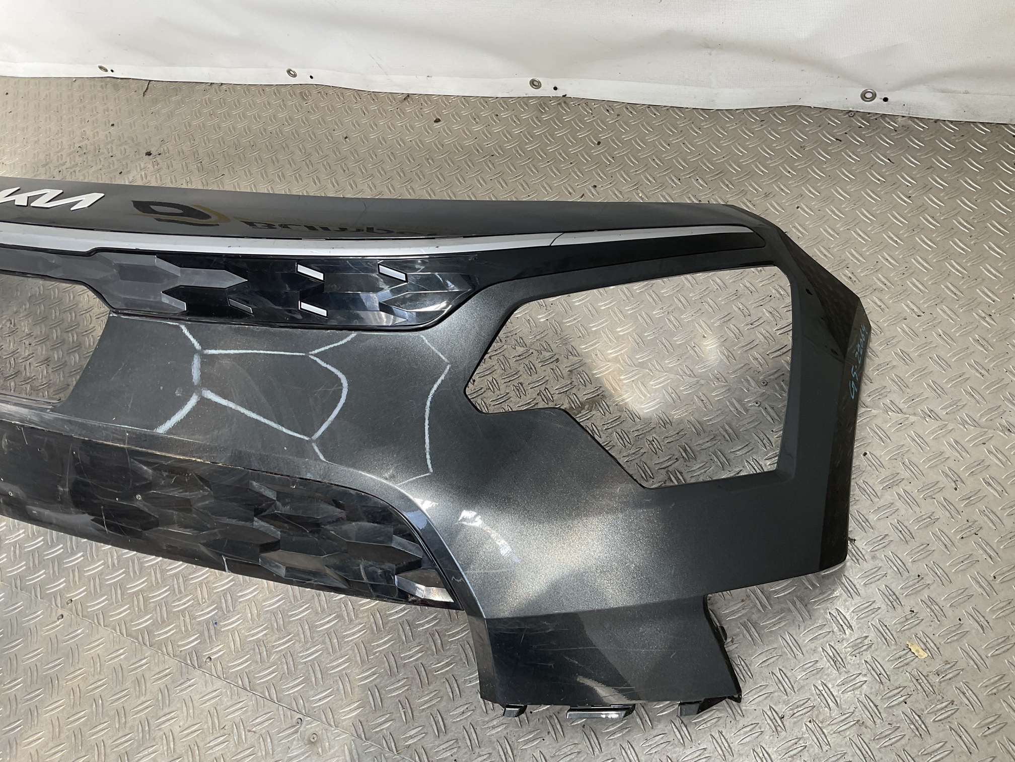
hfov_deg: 61.7
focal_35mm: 29
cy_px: 381
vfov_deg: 48.2
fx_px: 850
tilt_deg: -53.1
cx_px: 508
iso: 16
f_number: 1.8
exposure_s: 1/194
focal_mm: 3
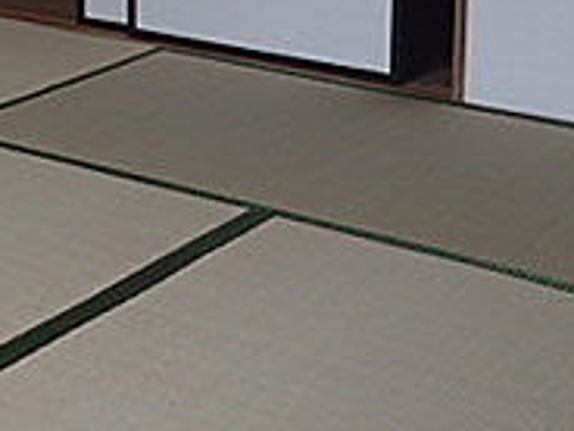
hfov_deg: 22.4
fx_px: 1443
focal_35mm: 87
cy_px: -94
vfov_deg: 16.3
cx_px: 190
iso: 200
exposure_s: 1/40
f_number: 2
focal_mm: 4.5
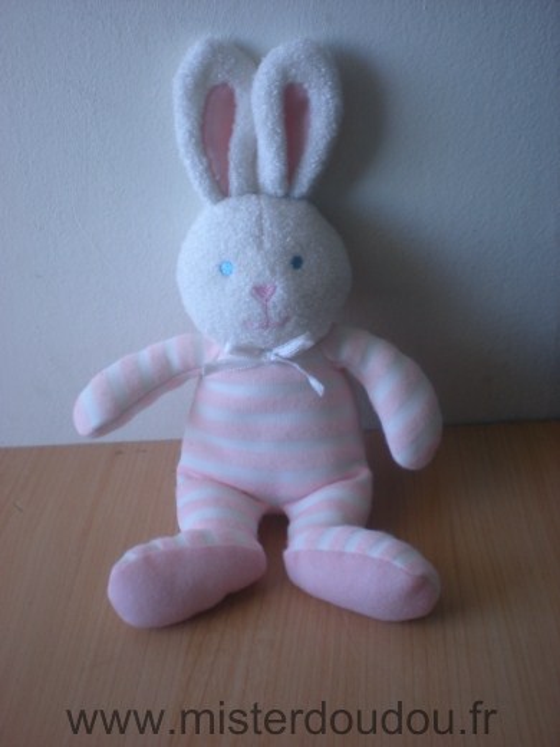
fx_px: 820
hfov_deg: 37.7
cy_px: 374
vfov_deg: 49.0
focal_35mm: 38
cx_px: 280
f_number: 3.1
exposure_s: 1/56.5
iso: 108
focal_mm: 6.3
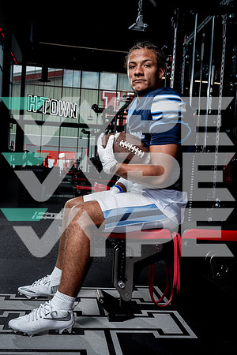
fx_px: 425
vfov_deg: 45.4
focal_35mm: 43
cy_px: 178
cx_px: 118
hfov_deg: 31.2
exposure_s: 1/250
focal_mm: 43
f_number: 9
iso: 640
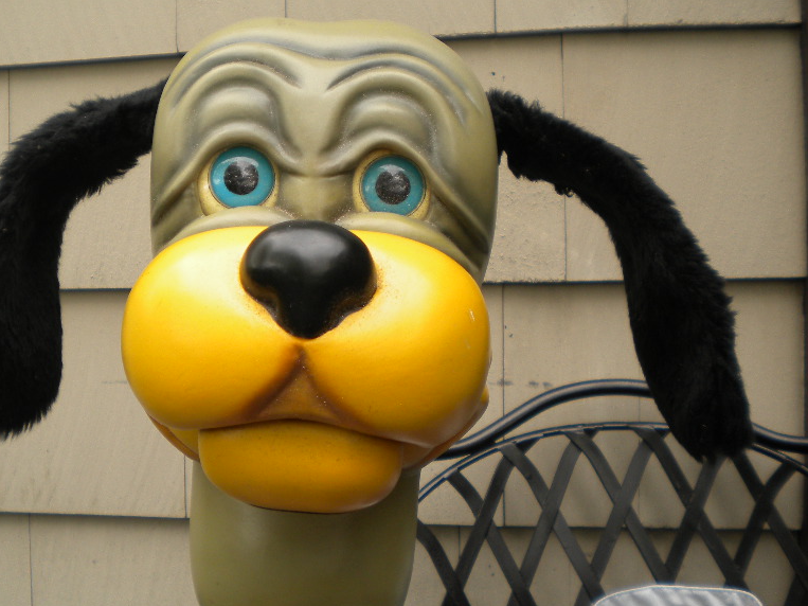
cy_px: 321
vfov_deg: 30.9
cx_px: 268
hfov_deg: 39.9
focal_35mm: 47
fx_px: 1097
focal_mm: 6.3
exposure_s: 1/188
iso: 80
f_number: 3.1
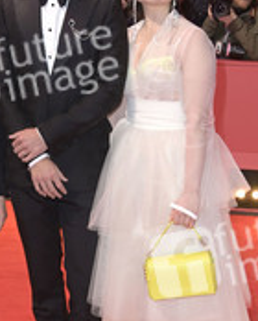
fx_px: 818
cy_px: 162
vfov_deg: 22.2
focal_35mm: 86
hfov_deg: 17.9
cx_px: 77
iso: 1000
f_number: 5.6
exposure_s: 1/160
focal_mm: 40
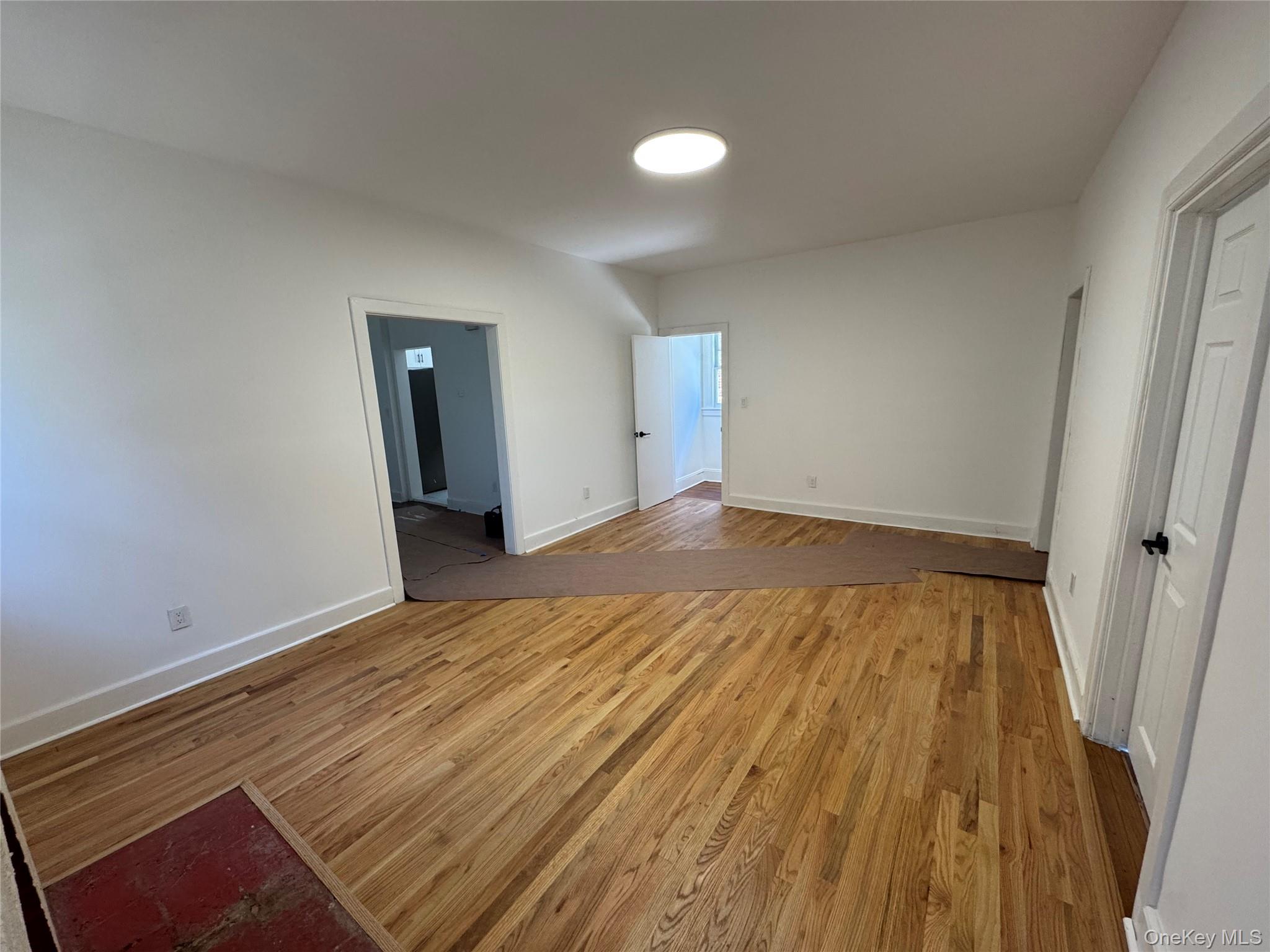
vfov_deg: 85.7
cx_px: 635
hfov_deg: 102.1
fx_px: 514
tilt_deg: -10.7
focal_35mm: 14
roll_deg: +2.4
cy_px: 476
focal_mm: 2.22
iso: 250
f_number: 2.2
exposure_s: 1/120
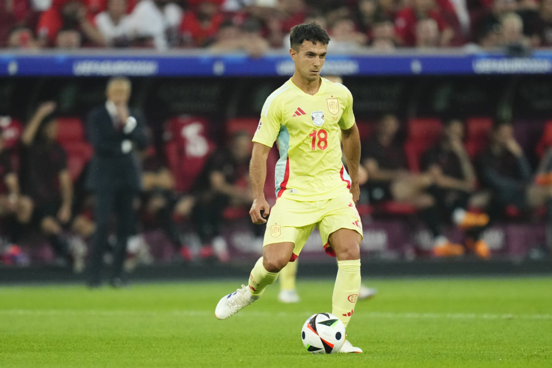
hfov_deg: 5.2
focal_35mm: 400
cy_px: 184
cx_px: 276
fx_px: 6134
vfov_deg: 3.4
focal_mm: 400
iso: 3200
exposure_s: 1/2000
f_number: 2.8
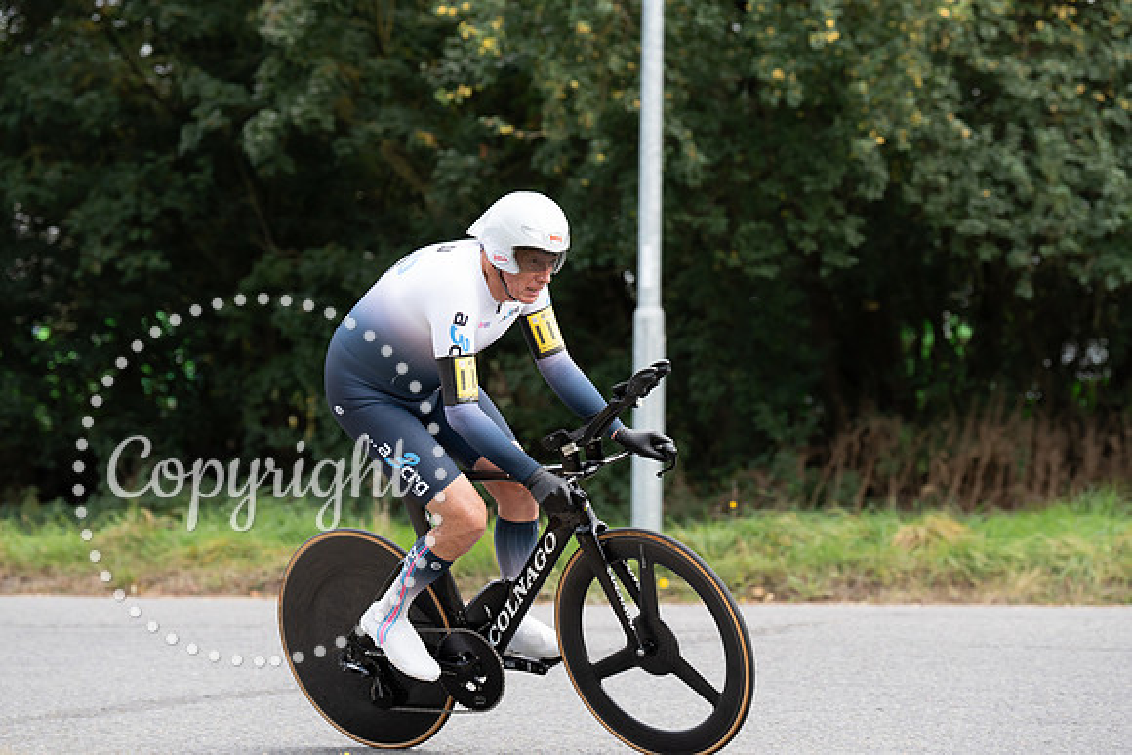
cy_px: 378
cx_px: 566
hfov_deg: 17.5
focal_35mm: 117
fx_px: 3680
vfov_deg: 11.7
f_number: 4
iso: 640
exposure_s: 1/1000
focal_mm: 117
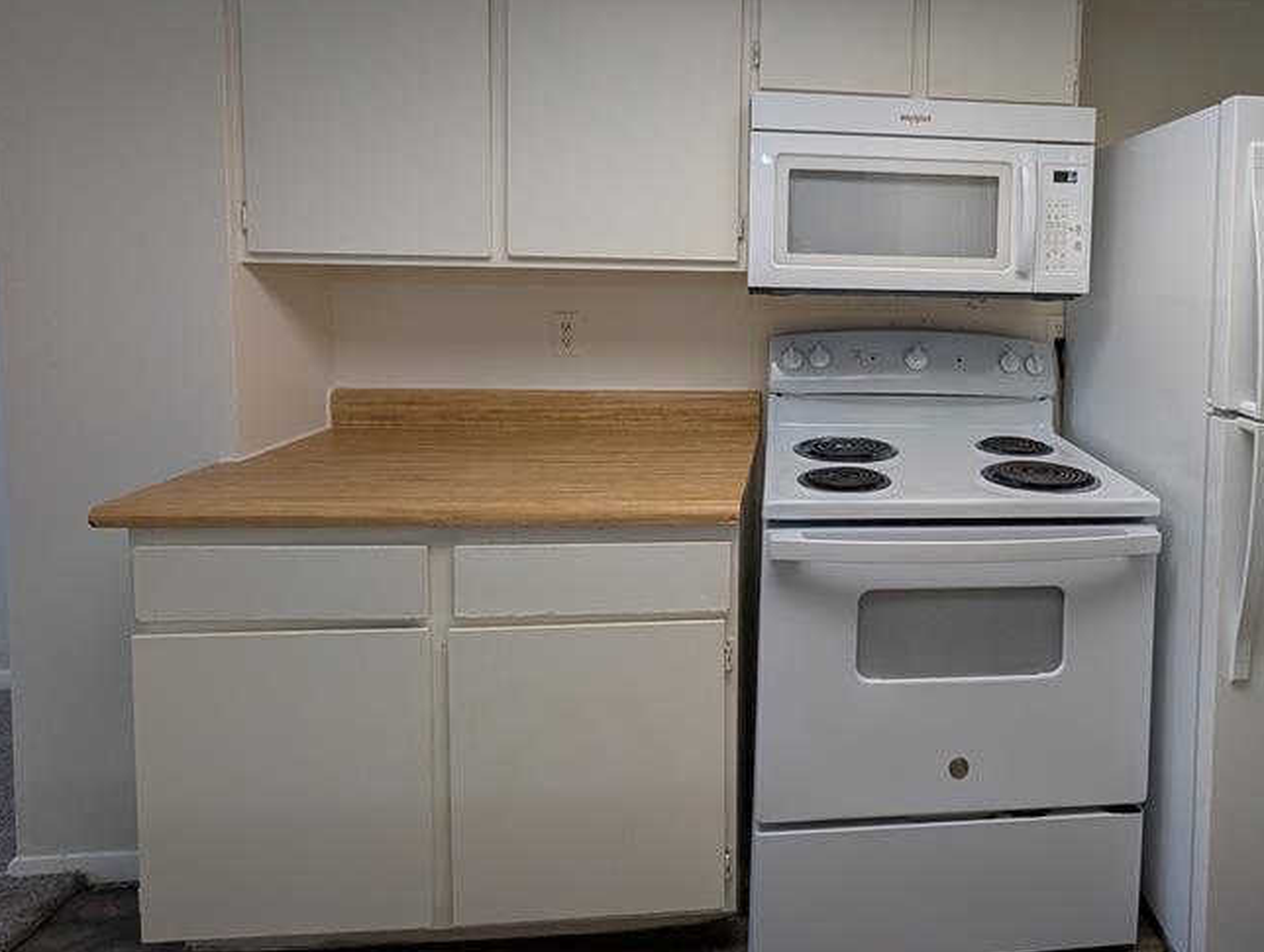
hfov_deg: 81.0
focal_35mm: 19
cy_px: 294
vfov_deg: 66.4
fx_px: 695
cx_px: 869
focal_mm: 2.02
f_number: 1.7
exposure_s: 1/164
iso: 46
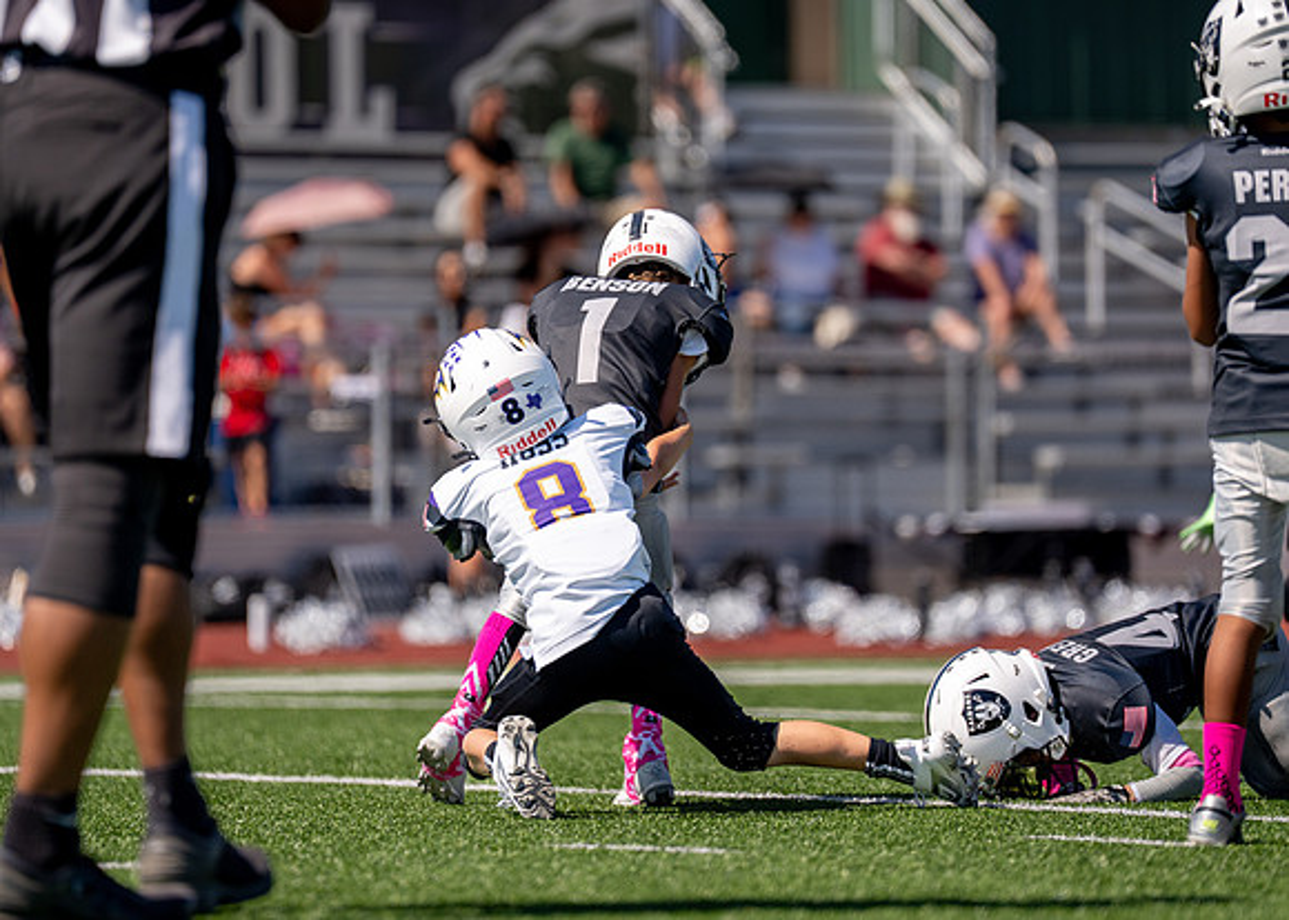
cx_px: 676
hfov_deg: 7.6
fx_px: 9702
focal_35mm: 265
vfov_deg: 5.4
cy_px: 375
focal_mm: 200
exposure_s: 1/5000
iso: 200
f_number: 2.8
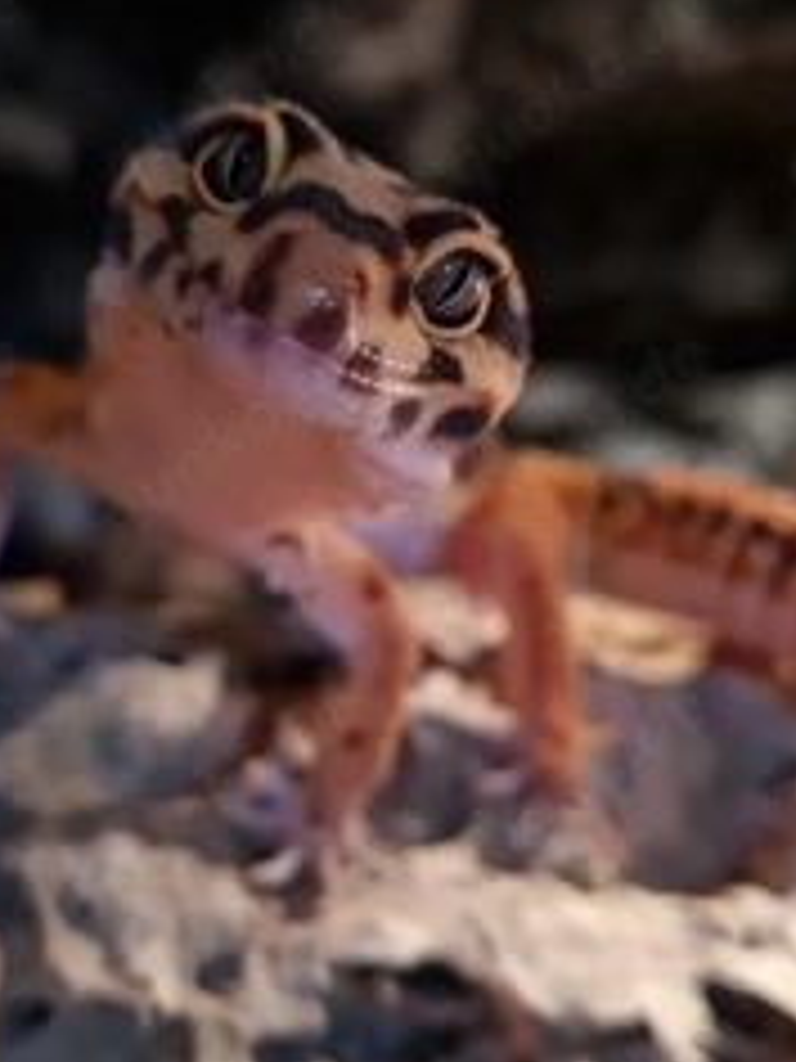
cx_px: 328
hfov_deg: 32.8
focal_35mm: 44
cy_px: 486
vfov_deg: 42.9
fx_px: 1349
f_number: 1.8
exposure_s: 1/25
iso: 640
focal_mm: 5.4
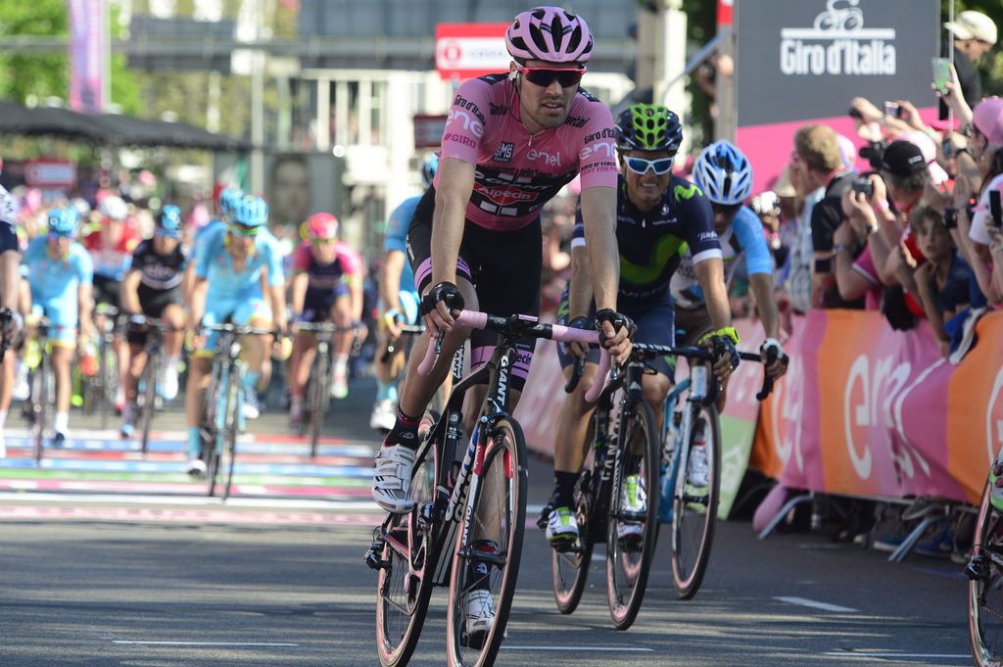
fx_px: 6681
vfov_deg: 5.7
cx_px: 502
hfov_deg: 8.6
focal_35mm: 240
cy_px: 334
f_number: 8
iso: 1000
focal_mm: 240
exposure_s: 1/1000
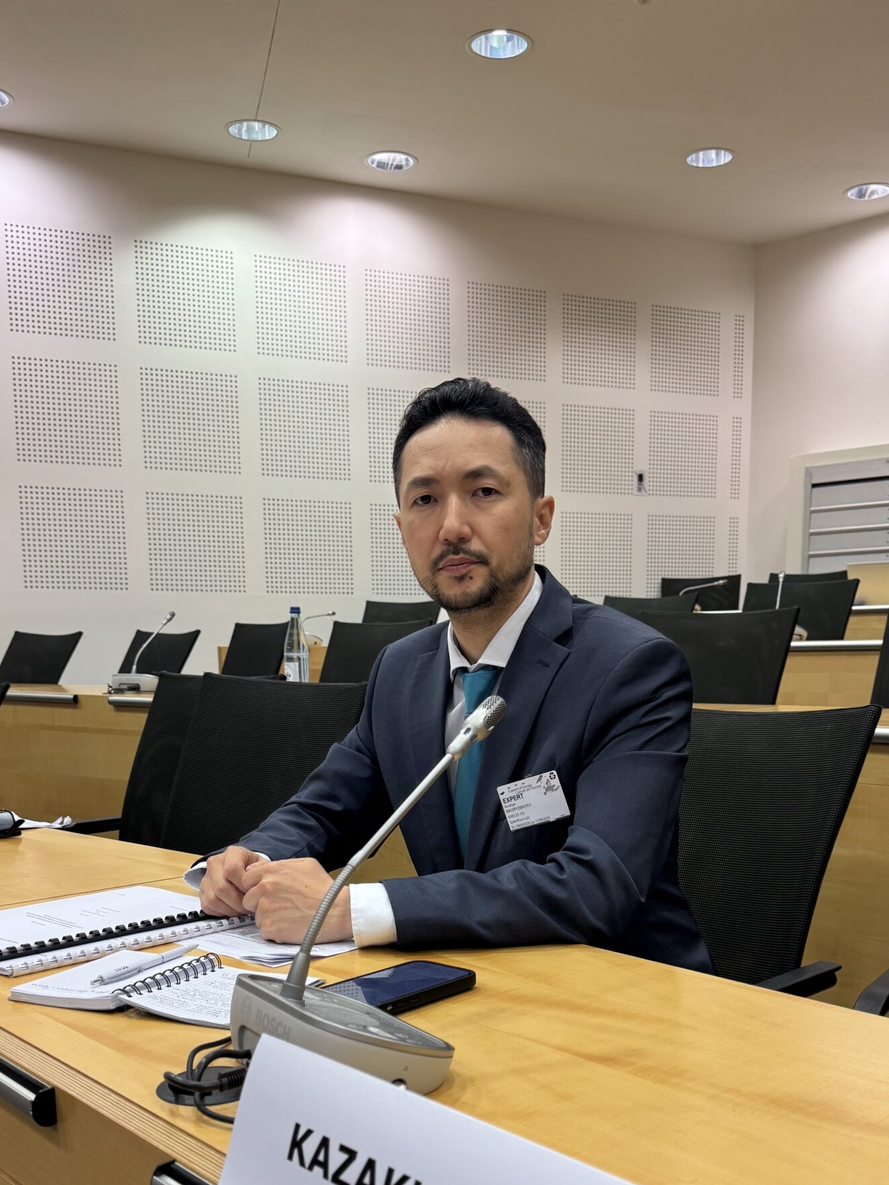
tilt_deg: -7.5
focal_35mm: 35
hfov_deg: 40.7
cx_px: 468
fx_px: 1198
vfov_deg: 51.5
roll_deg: +0.7
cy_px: 806
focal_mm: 6.76
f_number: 1.78
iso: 100
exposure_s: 1/100
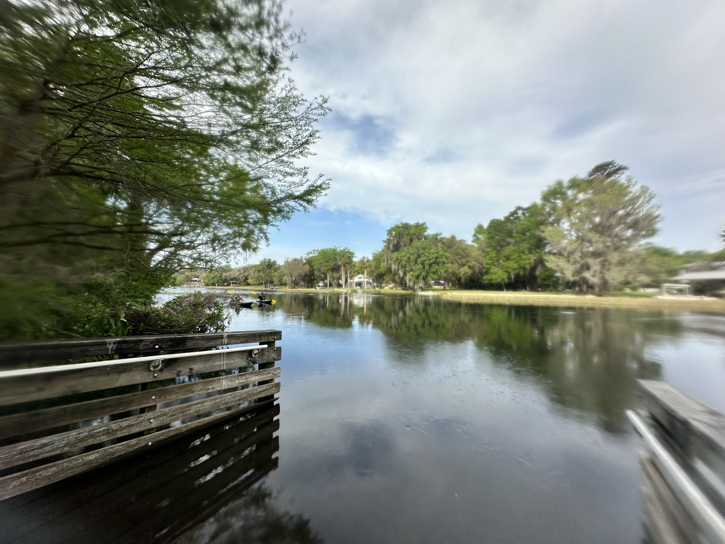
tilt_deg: +3.3
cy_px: 272
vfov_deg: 85.7
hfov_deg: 102.1
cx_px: 362
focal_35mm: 14
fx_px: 293
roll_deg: -0.8
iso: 40
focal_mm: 2.22
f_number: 2.2
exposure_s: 1/1147
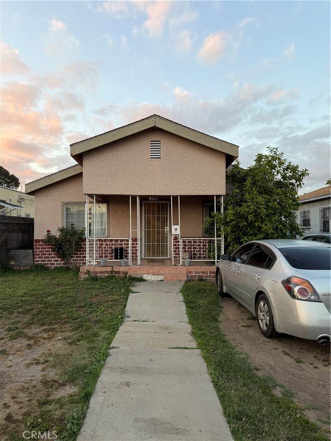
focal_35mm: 24
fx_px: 306
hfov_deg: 56.8
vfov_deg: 71.6
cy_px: 220
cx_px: 166
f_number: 1.78
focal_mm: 6.76
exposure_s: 1/122
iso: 50
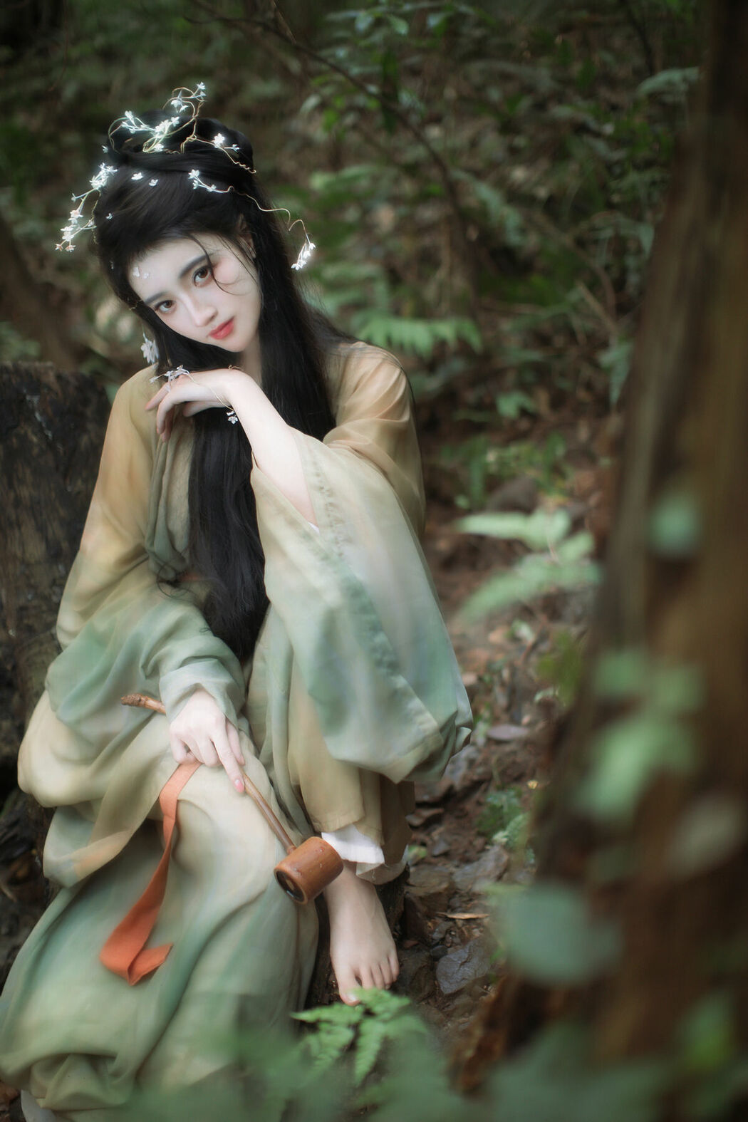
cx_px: 374
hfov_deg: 27.5
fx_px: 1527
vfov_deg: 40.3
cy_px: 561
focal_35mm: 49
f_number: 1.4
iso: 640
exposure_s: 1/80
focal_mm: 50
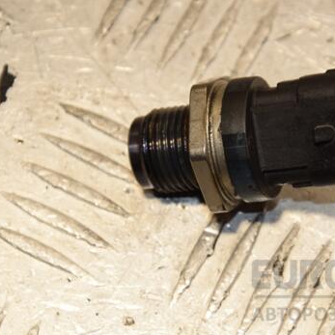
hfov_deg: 7.5
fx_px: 2537
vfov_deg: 7.6
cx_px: 234
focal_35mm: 232
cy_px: 146
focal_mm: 105
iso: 800
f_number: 8
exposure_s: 1/200
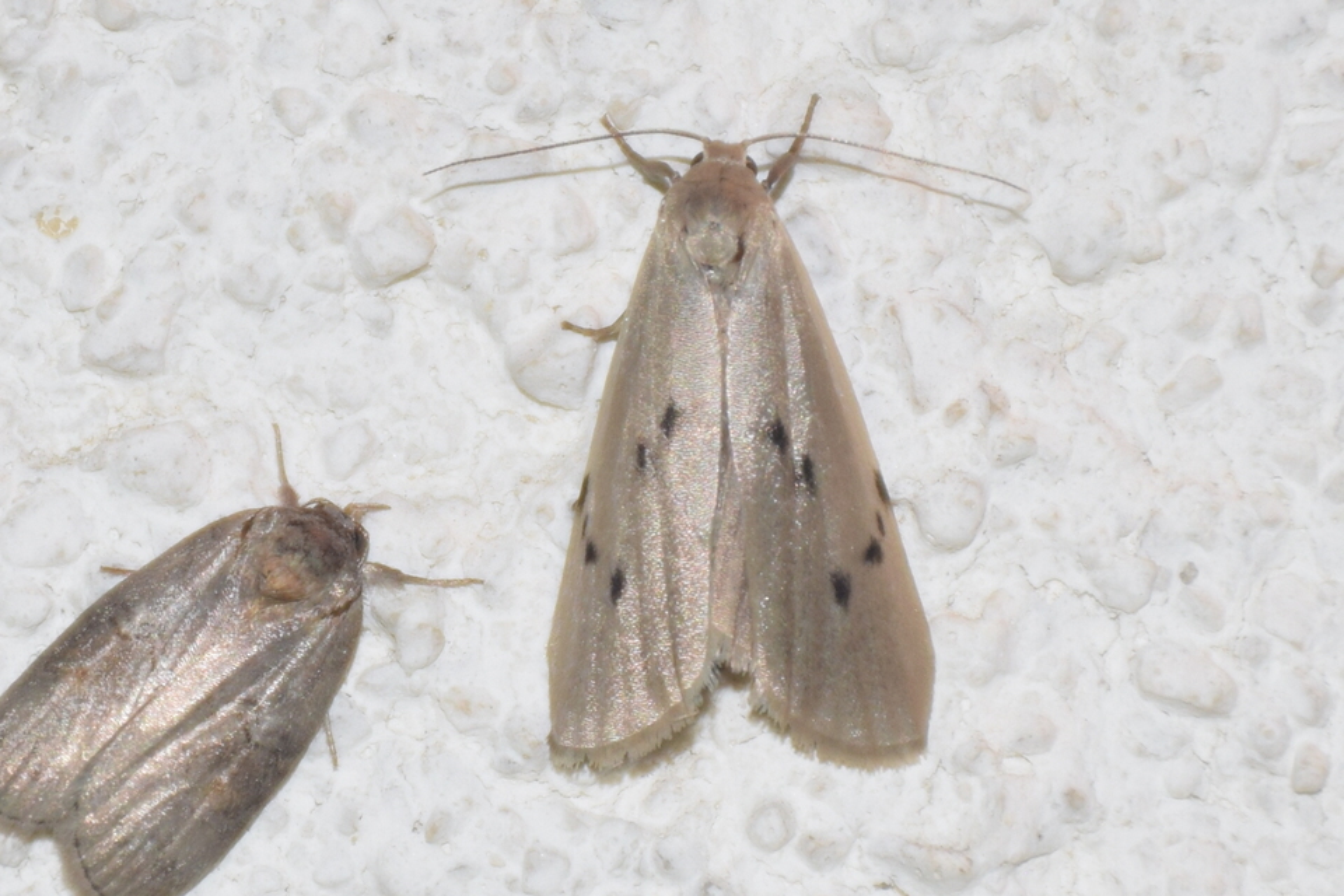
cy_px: 448
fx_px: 7839
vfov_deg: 6.5
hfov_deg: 9.8
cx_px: 672
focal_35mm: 210
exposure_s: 1/60
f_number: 7.1
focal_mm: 140
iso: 320
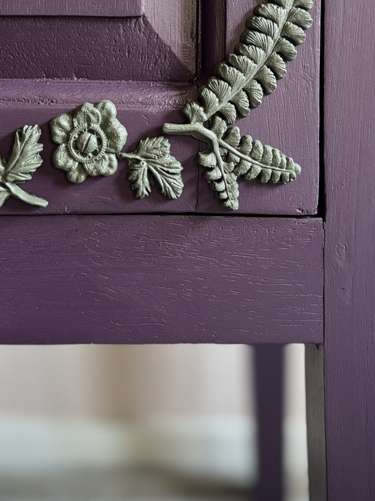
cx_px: 158
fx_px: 693
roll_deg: -0.6
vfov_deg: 37.8
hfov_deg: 30.2
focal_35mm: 48
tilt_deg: -4.2
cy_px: 79
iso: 250
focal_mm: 5.96
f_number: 1.6
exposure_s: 1/50
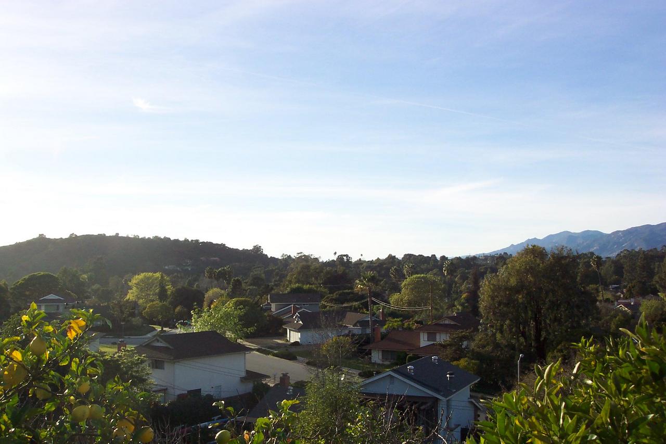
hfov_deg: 50.7
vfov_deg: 35.0
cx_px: 333
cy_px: 222
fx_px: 703
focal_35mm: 38
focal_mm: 8
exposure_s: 1/500
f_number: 4.8
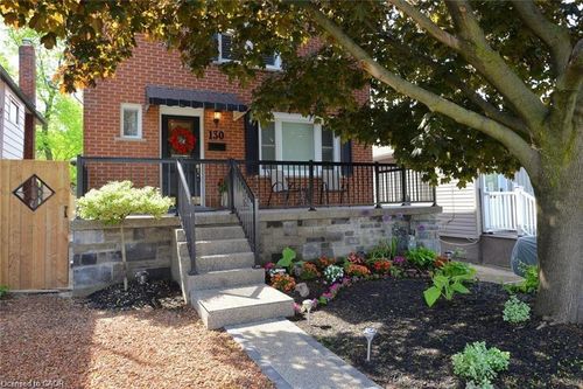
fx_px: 356
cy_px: 194
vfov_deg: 57.2
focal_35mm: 22
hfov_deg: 78.6
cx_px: 292
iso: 200
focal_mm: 22
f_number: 6.3
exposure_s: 1/160
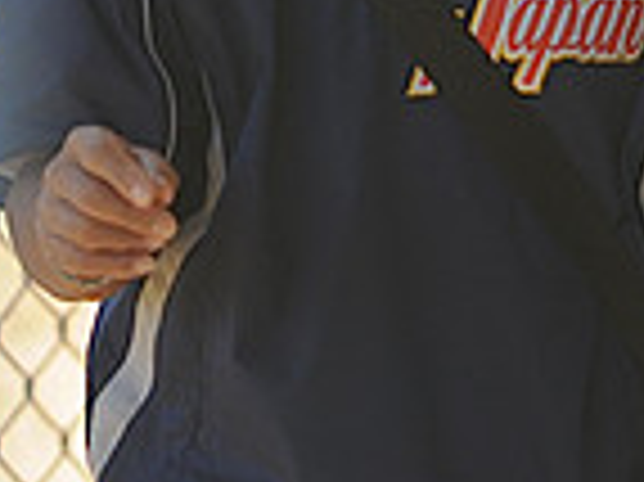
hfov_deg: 1.1
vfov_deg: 0.8
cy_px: -340
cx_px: 194
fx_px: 32604
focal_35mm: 1754
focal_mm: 300
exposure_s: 1/400
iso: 200
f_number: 4
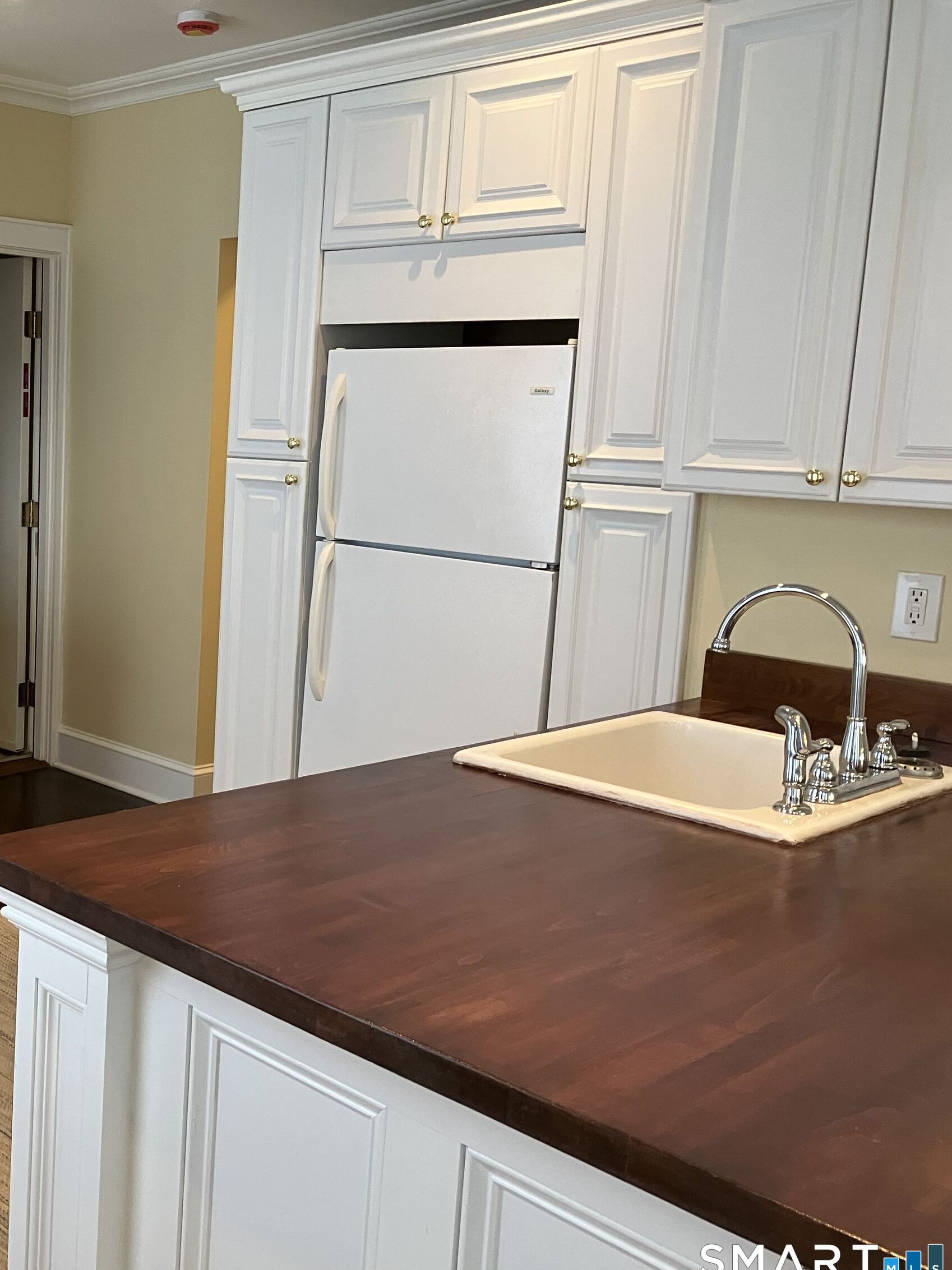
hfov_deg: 35.5
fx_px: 1393
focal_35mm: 38
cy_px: 643
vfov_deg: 49.0
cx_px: 95
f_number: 1.8
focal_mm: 3.99
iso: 125
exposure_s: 1/60
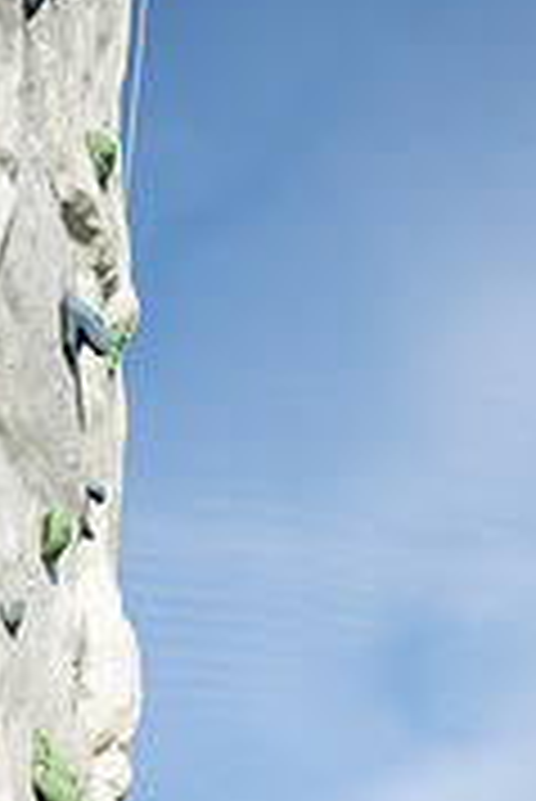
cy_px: 986
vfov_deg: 14.7
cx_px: 509
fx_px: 2987
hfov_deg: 10.2
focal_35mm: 134
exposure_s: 1/320
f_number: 6.3
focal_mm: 53
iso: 125
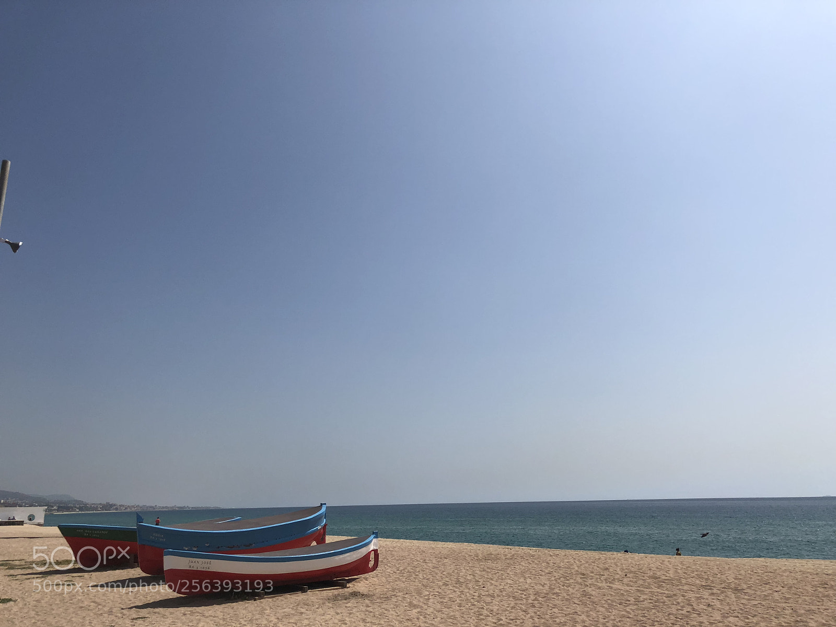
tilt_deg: +15.7
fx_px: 676
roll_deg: +2.2
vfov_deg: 49.7
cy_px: 314
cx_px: 418
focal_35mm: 28
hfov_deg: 63.4
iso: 25
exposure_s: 1/5348
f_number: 1.8
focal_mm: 4
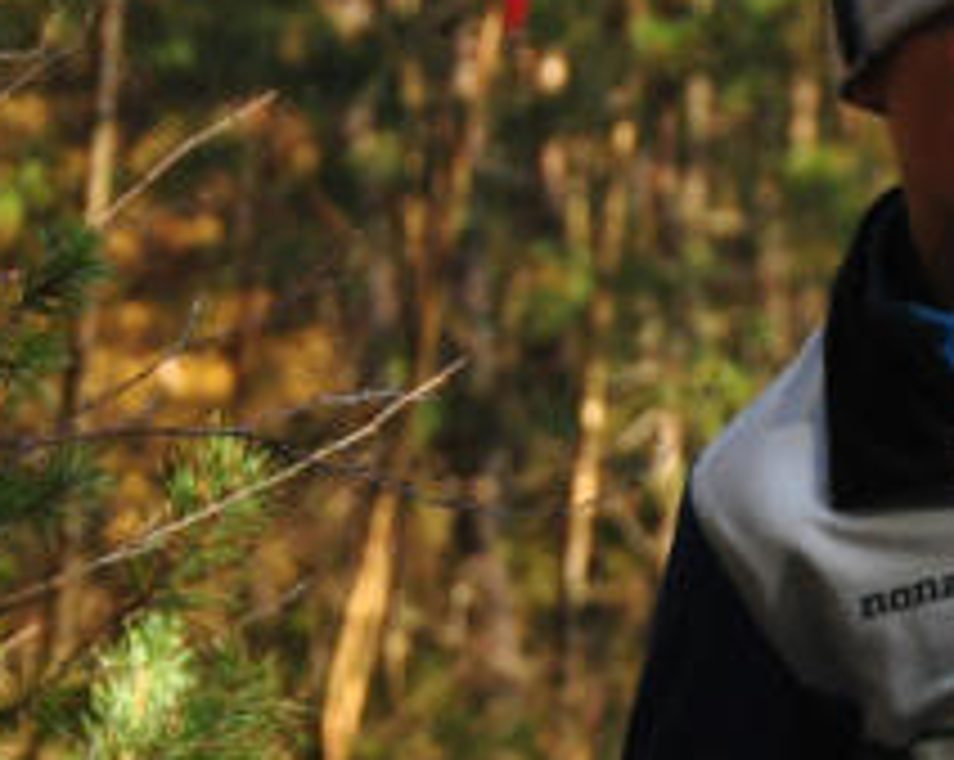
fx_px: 15727
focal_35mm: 558
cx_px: 1060
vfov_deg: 2.8
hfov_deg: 3.5
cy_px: 877
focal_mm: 105
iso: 1600
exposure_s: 1/1000
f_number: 5.6
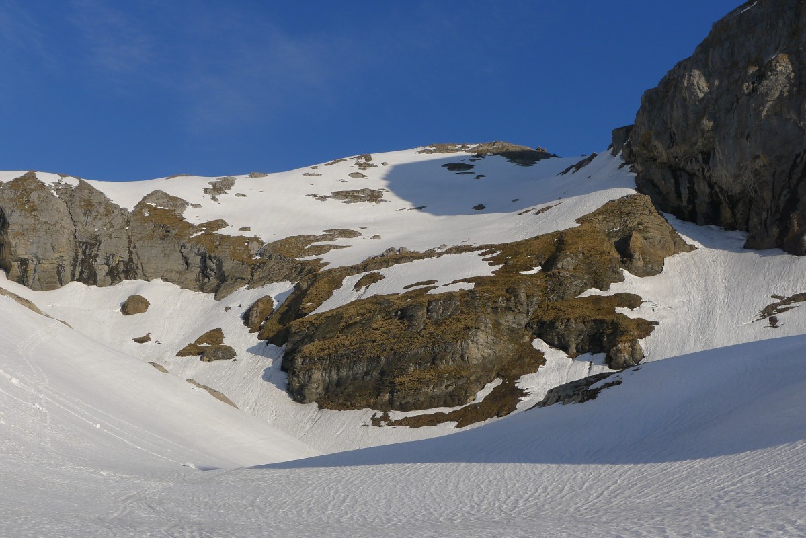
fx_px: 1052
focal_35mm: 47
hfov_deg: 41.9
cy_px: 269
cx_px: 403
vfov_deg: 28.7
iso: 80
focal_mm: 10
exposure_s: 1/1000
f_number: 4
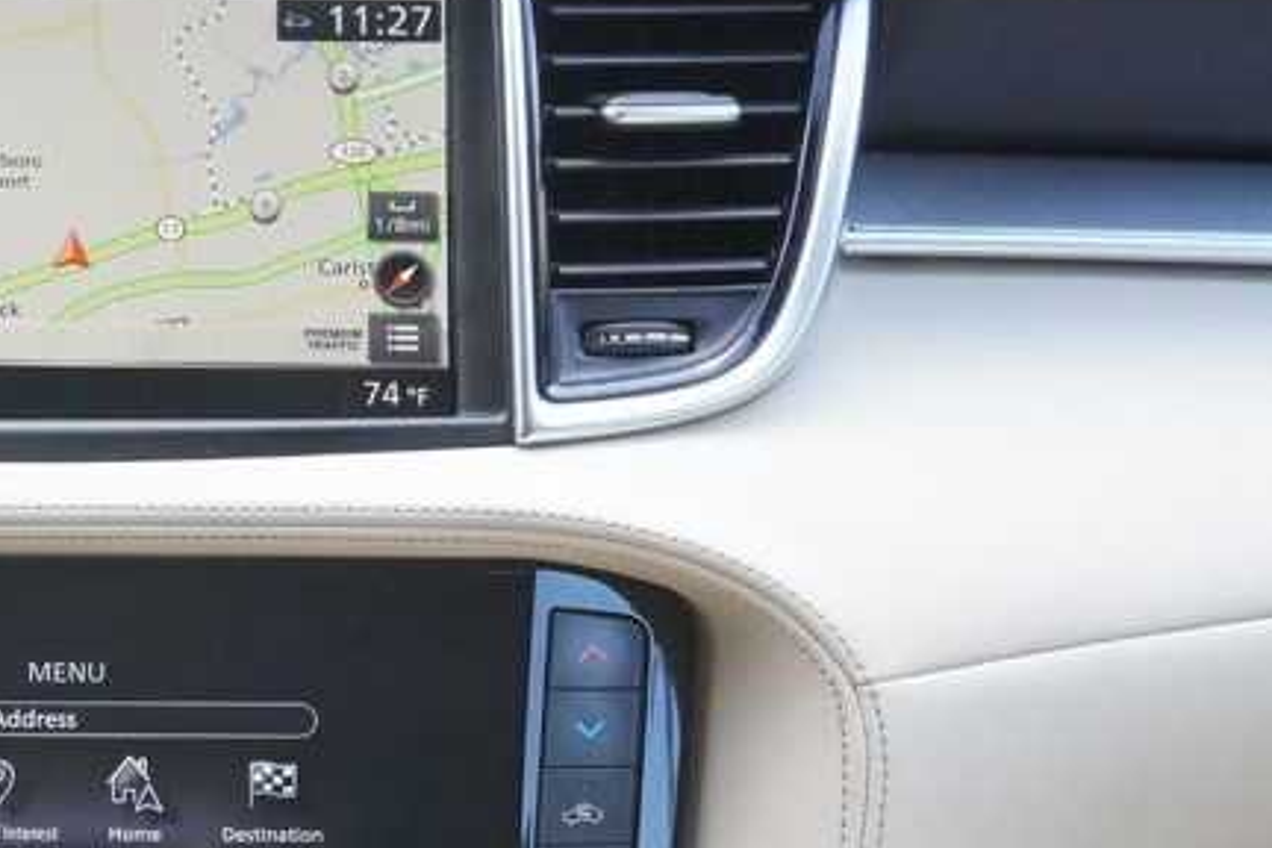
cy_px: 676
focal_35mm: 71
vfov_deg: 19.0
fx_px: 2508
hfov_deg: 26.7
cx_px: -29
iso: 4000
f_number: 9
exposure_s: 1/250
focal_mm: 20
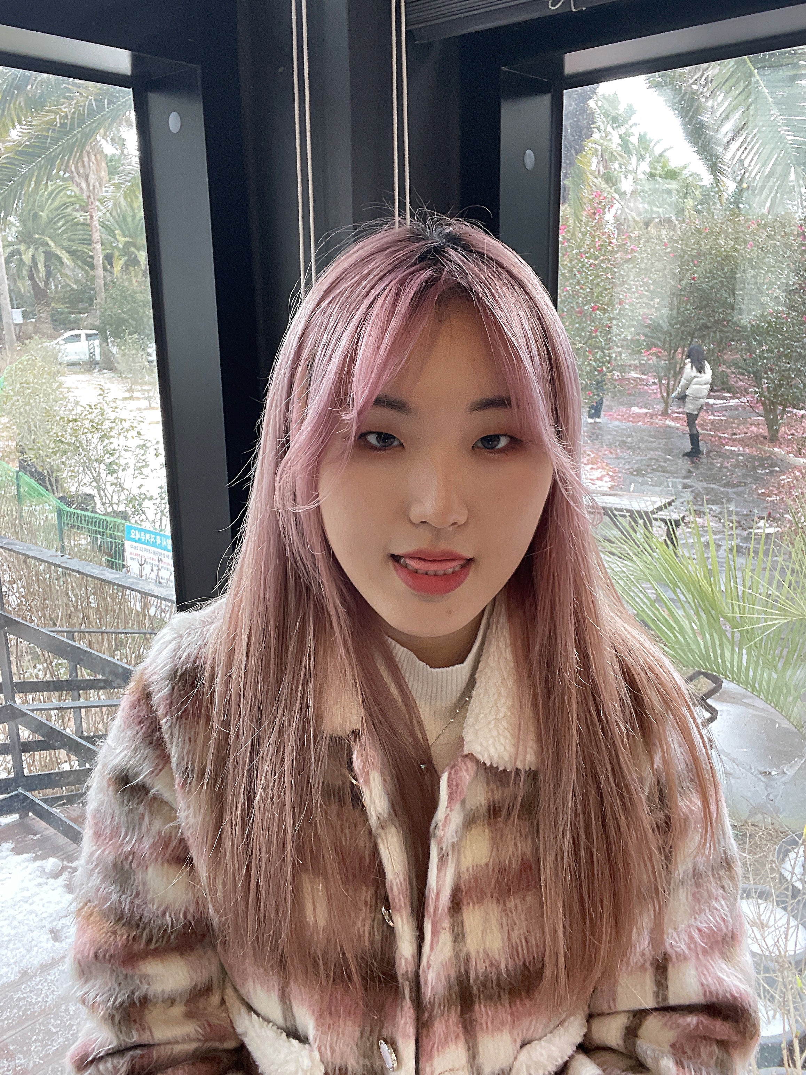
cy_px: 538
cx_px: 403
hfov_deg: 46.8
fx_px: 931
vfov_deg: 60.0
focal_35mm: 30
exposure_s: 1/60
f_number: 2.2
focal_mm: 2.71
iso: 250
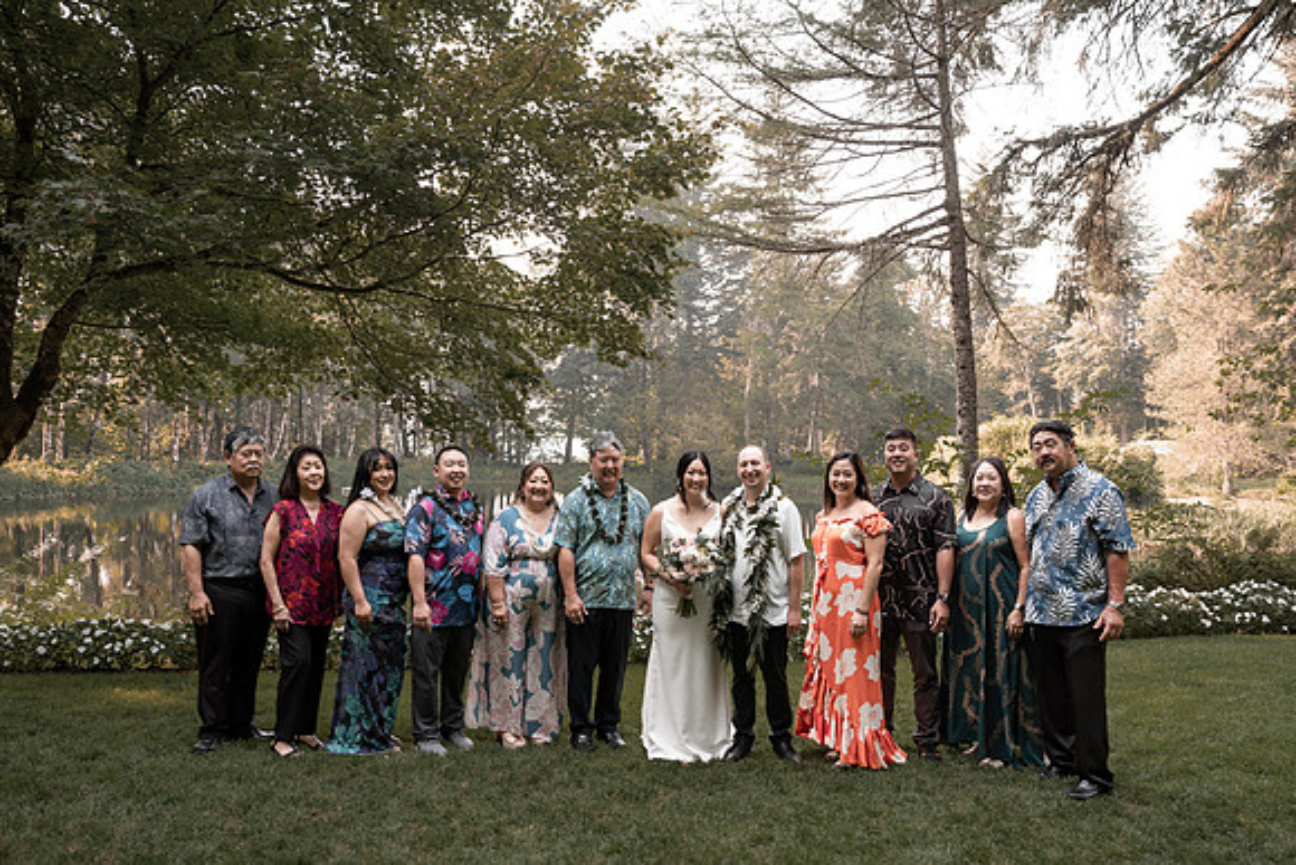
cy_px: 432
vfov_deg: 48.0
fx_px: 972
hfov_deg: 67.4
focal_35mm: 27
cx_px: 648
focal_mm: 27
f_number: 3.5
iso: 200
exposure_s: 1/320
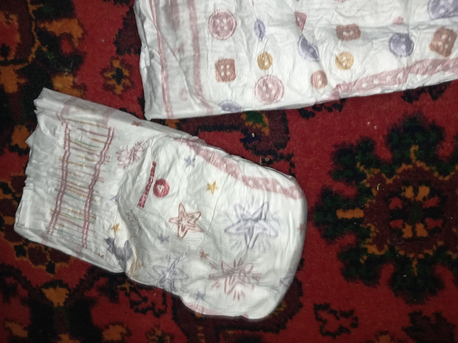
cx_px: 229
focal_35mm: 27
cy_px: 172
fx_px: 357
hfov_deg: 65.3
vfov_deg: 51.4
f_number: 1.8
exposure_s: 1/25
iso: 765
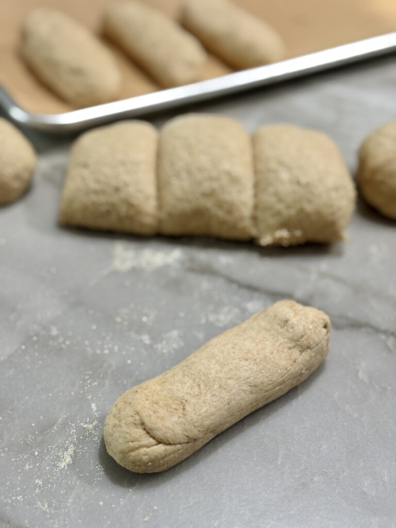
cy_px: 264
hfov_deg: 30.3
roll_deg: -2.1
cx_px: 198
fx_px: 732
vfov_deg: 39.7
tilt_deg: -39.5
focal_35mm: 48
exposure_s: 1/40
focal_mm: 6.76
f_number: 1.78
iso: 320
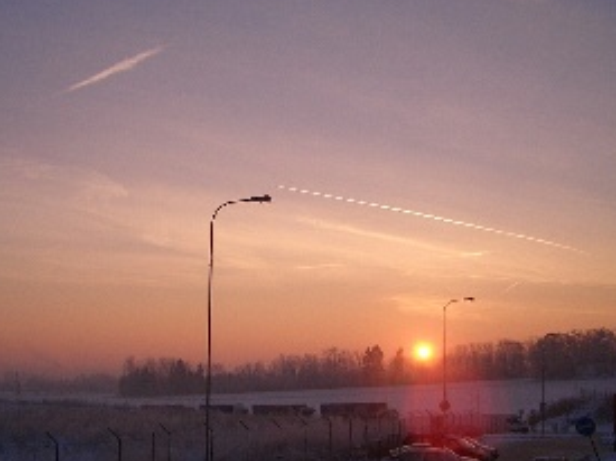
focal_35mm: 51
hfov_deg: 37.4
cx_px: 258
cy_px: 264
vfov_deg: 28.5
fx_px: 907
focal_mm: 5.8
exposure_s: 1/500
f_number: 4.3
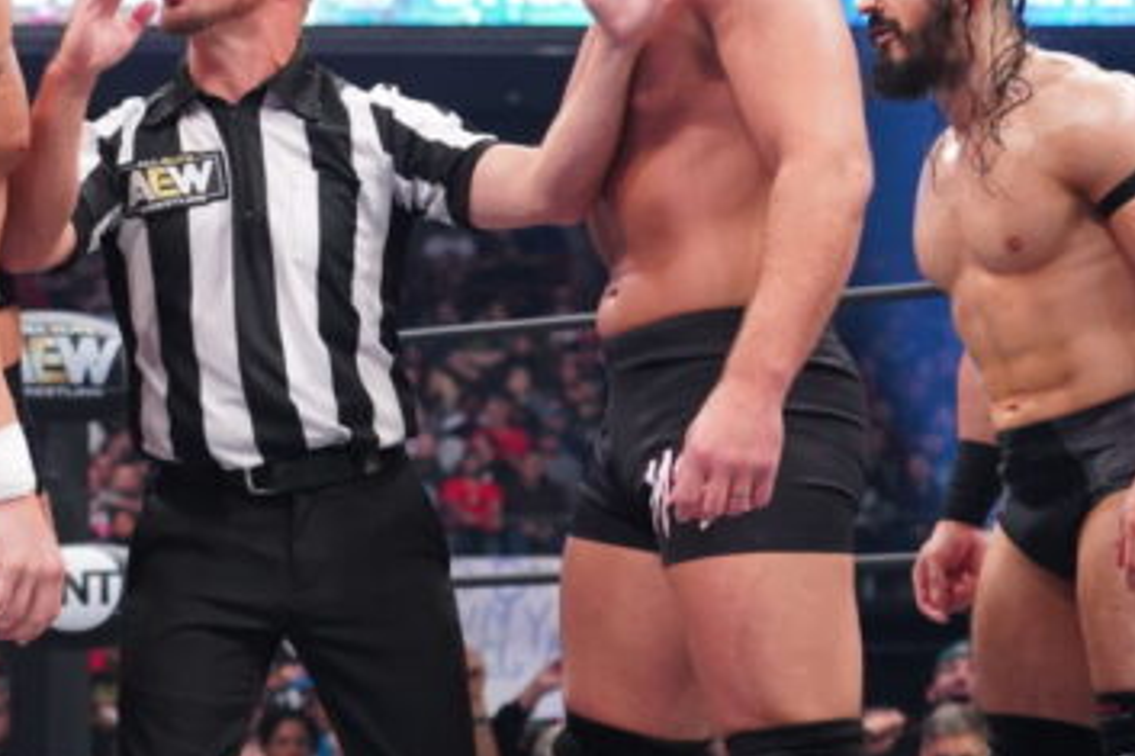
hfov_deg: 17.0
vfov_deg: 11.3
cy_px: 98
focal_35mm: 120
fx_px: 3781
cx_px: 304
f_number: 4
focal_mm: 61
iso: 5000
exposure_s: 1/500
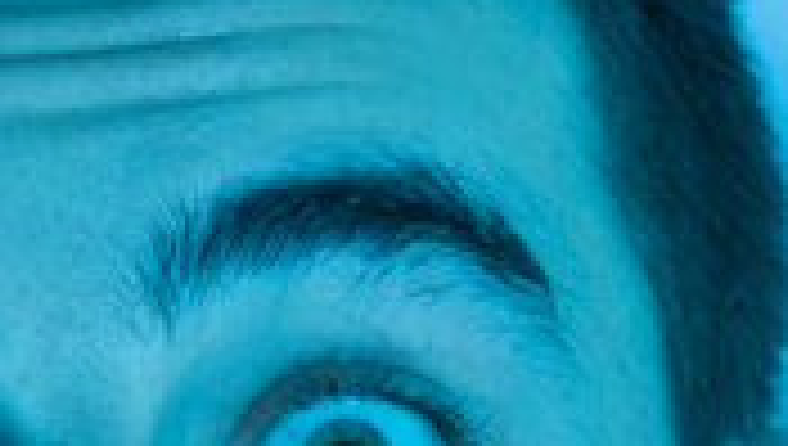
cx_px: -707
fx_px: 16467
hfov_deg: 2.7
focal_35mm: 787
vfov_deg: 1.5
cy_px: 678
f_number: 5.6
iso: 320
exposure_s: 1/160
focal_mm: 105
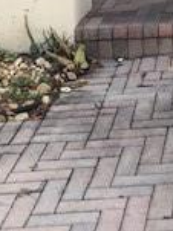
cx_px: 213
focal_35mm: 119
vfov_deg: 13.6
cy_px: -257
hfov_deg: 12.1
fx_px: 794
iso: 20
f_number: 1.8
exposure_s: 1/347
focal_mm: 3.99
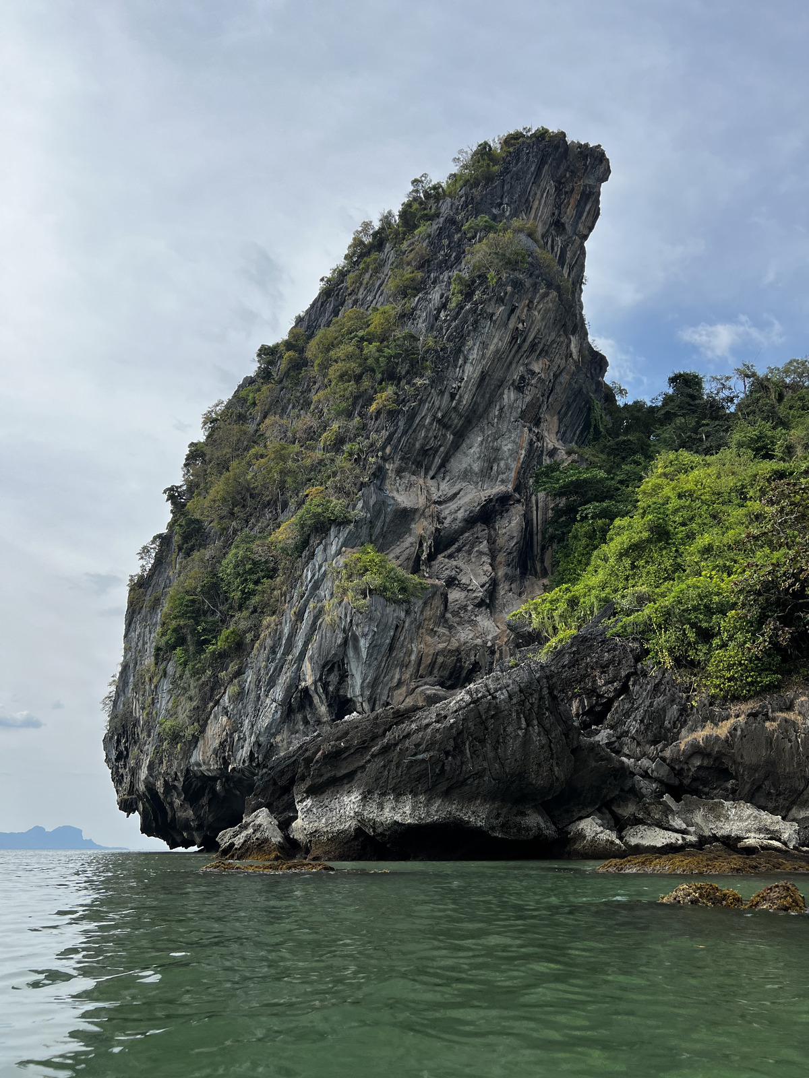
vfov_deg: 67.3
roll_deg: +0.2
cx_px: 404
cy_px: 539
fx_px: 810
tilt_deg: +19.5
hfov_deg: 53.1
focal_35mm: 26
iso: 50
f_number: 1.5
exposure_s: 1/2994
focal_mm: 5.7
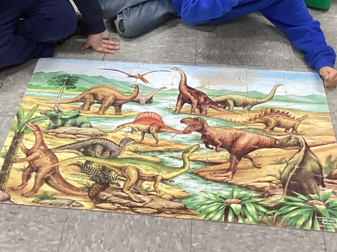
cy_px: 22
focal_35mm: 64
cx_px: 118
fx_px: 623
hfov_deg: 30.1
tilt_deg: -32.6
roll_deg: +2.0
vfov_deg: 22.3
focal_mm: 3.3
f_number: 2.4
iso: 200
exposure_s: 1/60
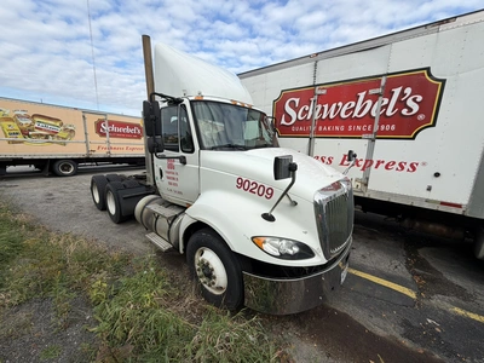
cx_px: 242
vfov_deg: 85.7
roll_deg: -2.3
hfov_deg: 102.1
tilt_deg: -11.8
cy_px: 182
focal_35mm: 14
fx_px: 196
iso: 32
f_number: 2.2
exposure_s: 1/770
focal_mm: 2.22
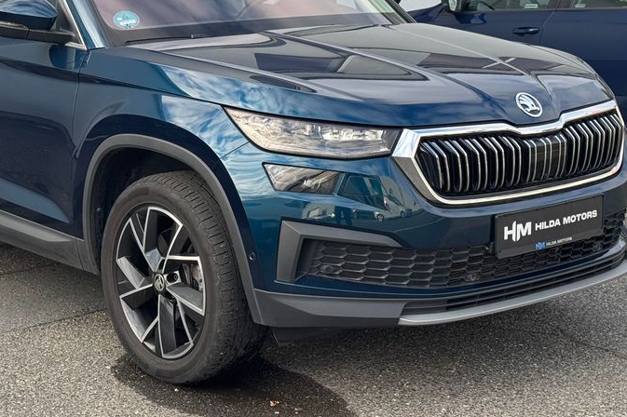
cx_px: 211
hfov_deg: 26.5
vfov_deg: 17.9
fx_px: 1323
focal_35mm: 76
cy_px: 152
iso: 64
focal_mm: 6.76
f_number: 1.78
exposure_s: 1/658
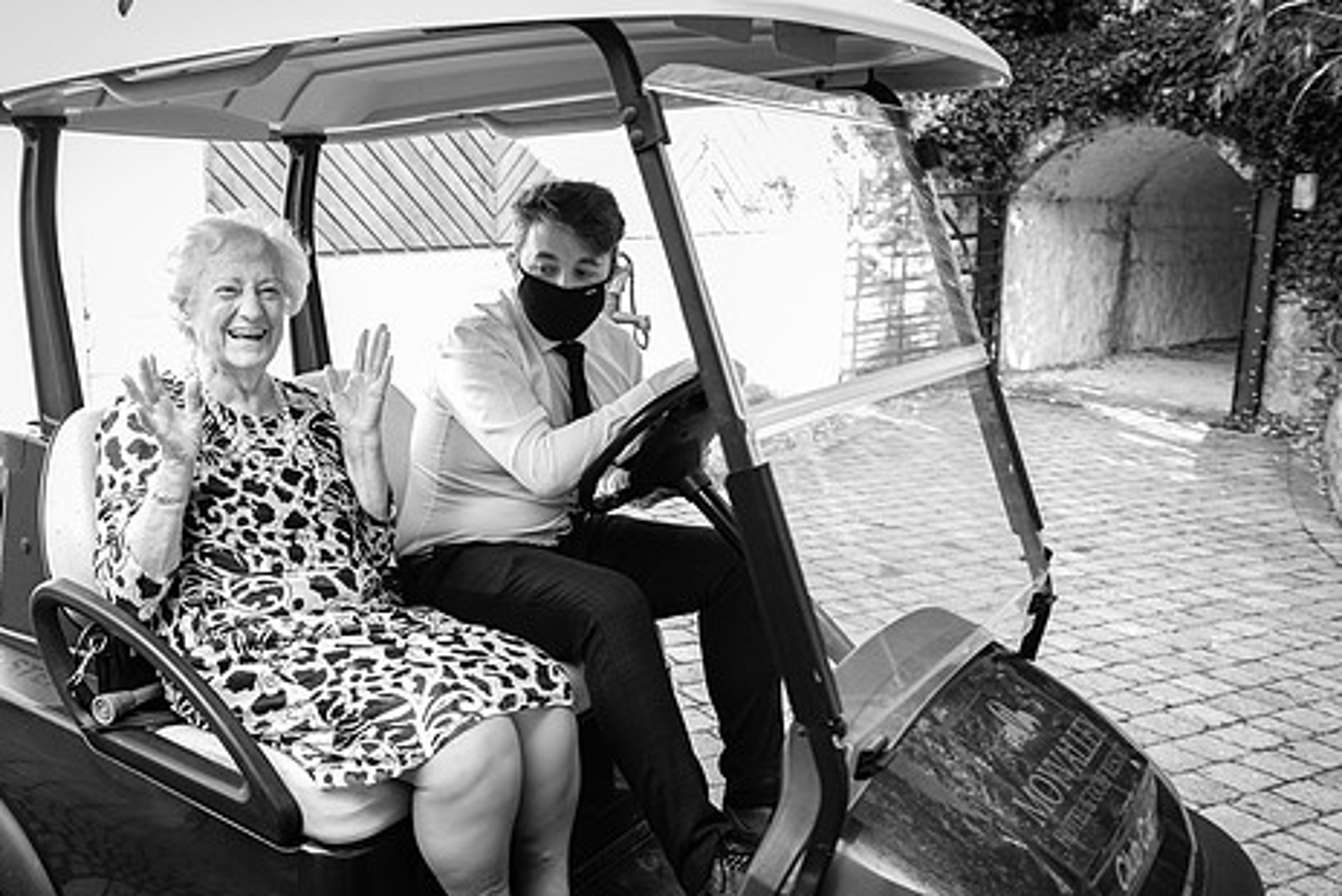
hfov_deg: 53.6
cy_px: 465
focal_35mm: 35
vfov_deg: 37.9
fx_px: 1305
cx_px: 475
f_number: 2.5
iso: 400
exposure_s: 1/160
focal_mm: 16
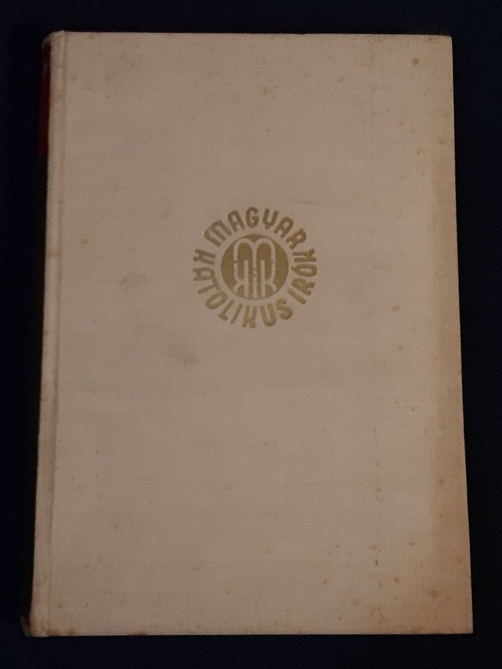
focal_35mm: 27
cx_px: 251
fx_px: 522
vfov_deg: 65.3
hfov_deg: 51.4
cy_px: 334
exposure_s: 1/60
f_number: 1.7
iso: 160
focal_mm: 3.93
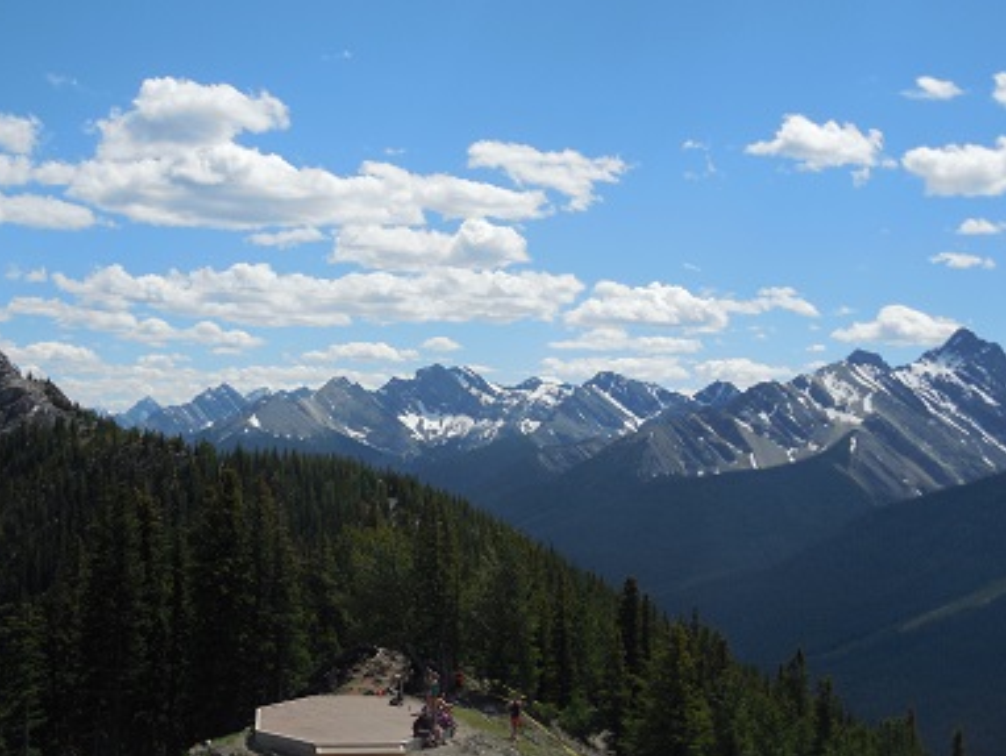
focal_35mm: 45
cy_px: 374
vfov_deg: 32.2
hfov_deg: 42.0
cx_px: 490
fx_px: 1309
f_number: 7.8
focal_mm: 7.8
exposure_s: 1/400
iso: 125
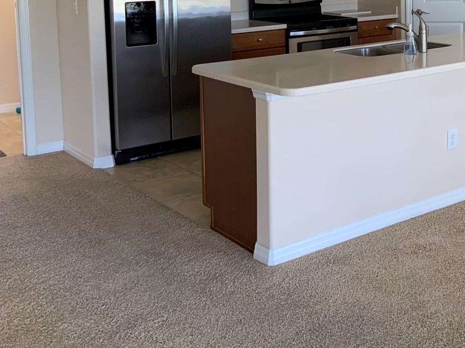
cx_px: 418
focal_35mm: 56
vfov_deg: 25.0
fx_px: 752
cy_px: 13
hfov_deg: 32.6
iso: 40
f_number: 1.8
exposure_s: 1/60
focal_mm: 3
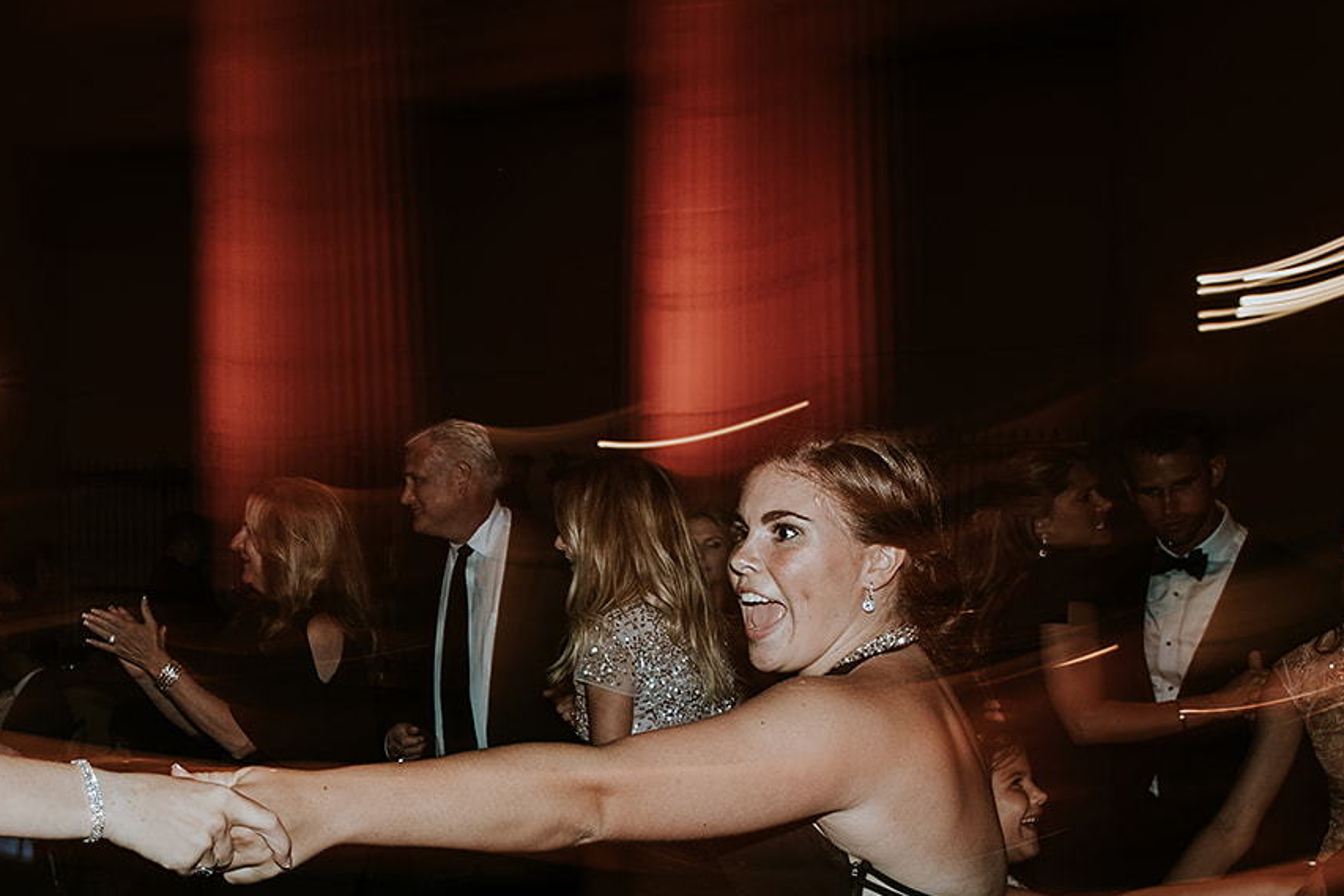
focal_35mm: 45
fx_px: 1680
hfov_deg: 42.5
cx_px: 370
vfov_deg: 29.1
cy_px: 731
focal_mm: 24
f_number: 7.1
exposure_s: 1/6
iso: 320
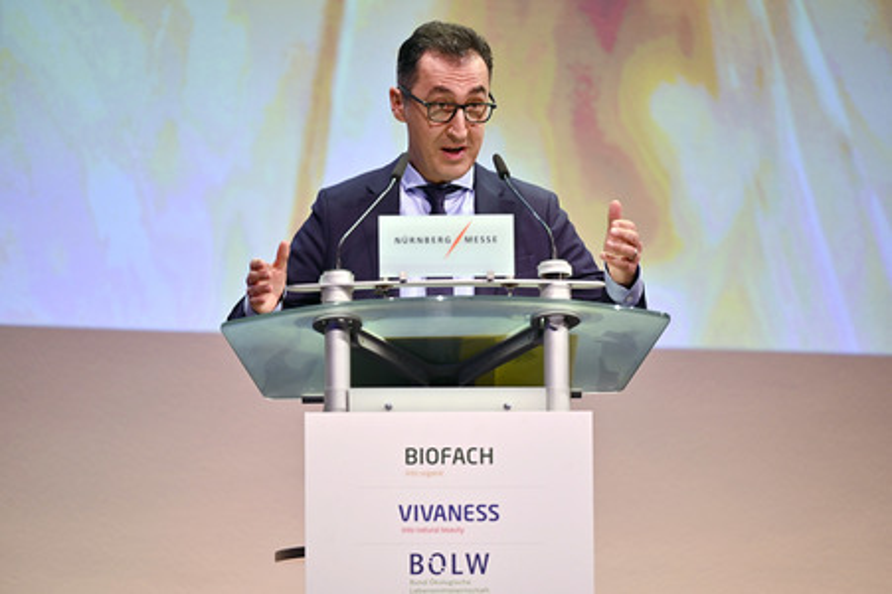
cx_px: 446
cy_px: 297
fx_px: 4952
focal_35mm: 200
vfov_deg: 6.9
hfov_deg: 10.3
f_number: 2.8
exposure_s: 1/500
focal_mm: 200
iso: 800
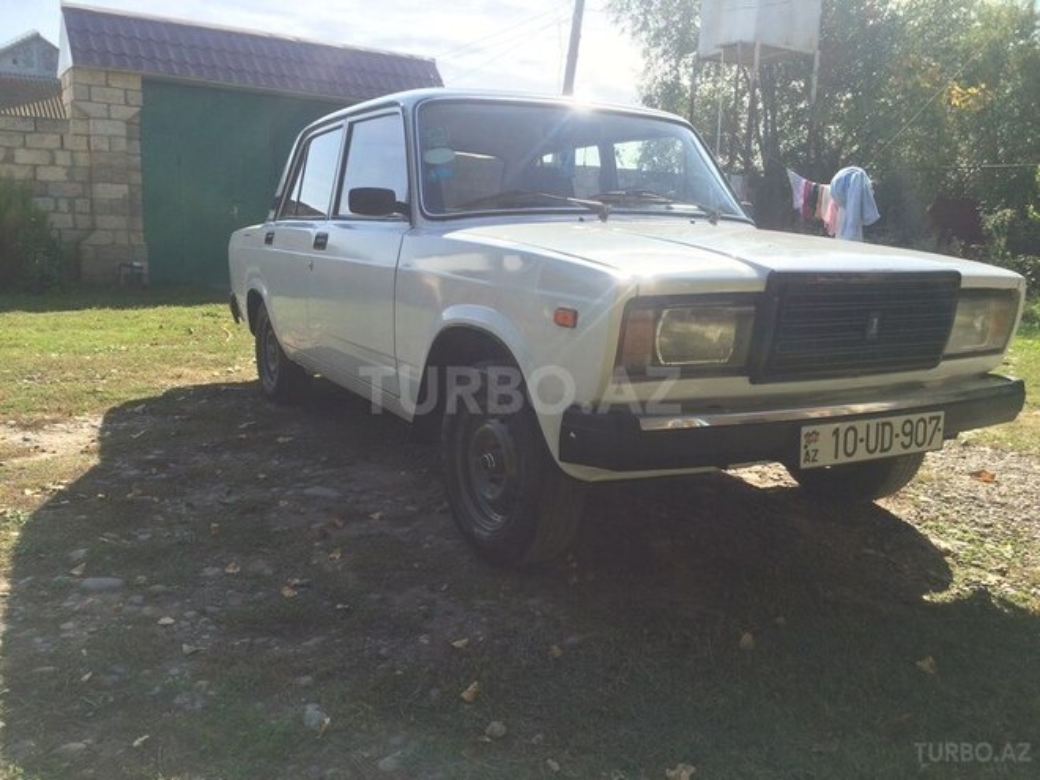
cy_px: 390
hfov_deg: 61.7
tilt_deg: -9.9
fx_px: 871
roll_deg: -2.5
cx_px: 520
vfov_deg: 48.2
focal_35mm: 29
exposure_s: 1/1109
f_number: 2.2
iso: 32
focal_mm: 4.15
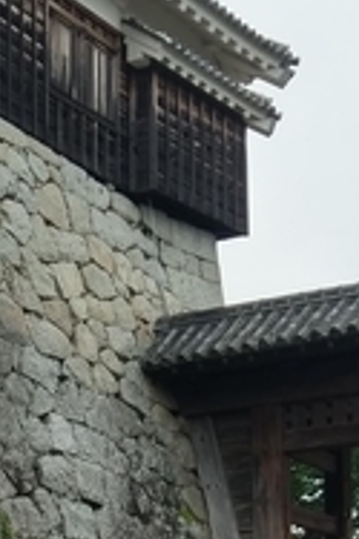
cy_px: 697
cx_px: 83
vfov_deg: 16.8
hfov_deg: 11.9
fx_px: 1723
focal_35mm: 115
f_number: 1.8
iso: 100
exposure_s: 1/1524
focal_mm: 4.58
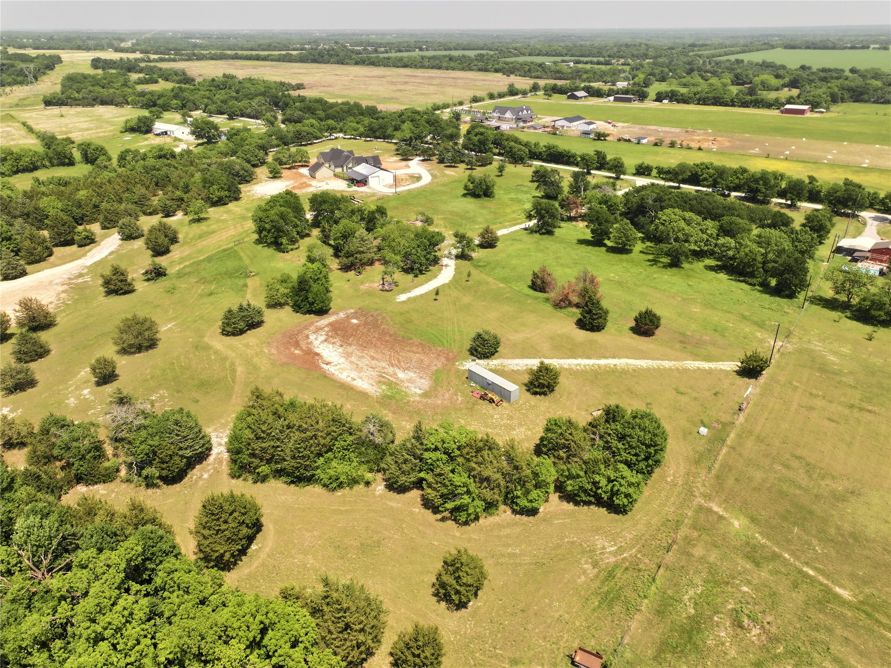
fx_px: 617
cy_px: 334
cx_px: 446
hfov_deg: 71.6
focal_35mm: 24
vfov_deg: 56.8
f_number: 2.8
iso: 100
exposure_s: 1/1250
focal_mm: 12.29
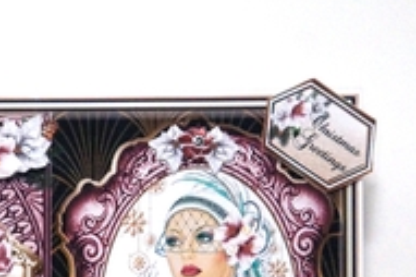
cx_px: 76
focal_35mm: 425
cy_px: 287
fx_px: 4907
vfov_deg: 3.2
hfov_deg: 4.9
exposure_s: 1/30
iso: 3200
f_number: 5.6
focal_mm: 120
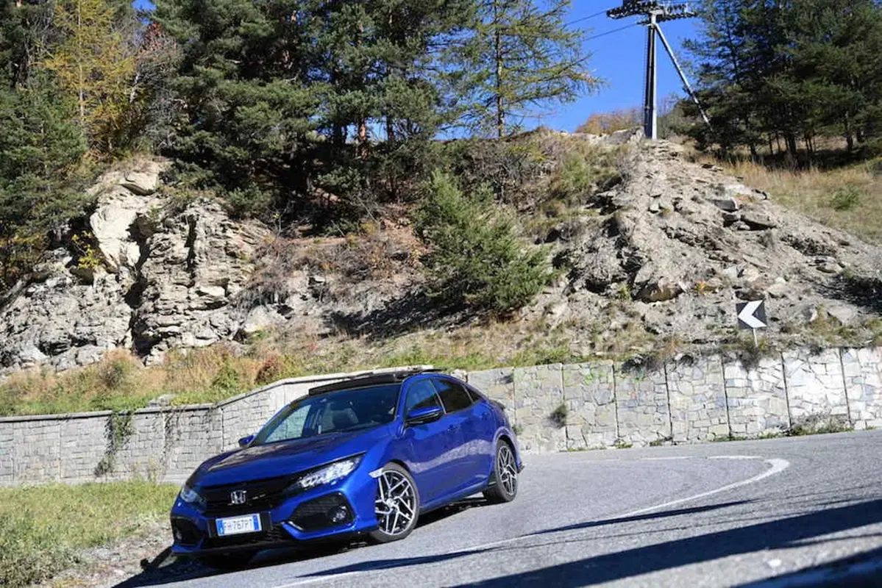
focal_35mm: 42
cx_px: 441
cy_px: 294
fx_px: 1029
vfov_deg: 31.9
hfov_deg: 46.4
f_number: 4
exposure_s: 1/640
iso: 100
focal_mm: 42
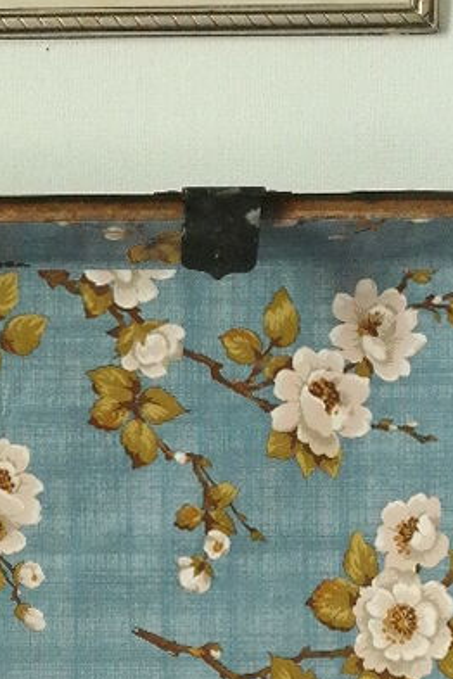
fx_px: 3322
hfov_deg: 7.7
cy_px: 867
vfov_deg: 11.4
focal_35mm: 176
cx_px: -114
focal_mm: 26
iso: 3200
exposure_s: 1/30
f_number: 5.6
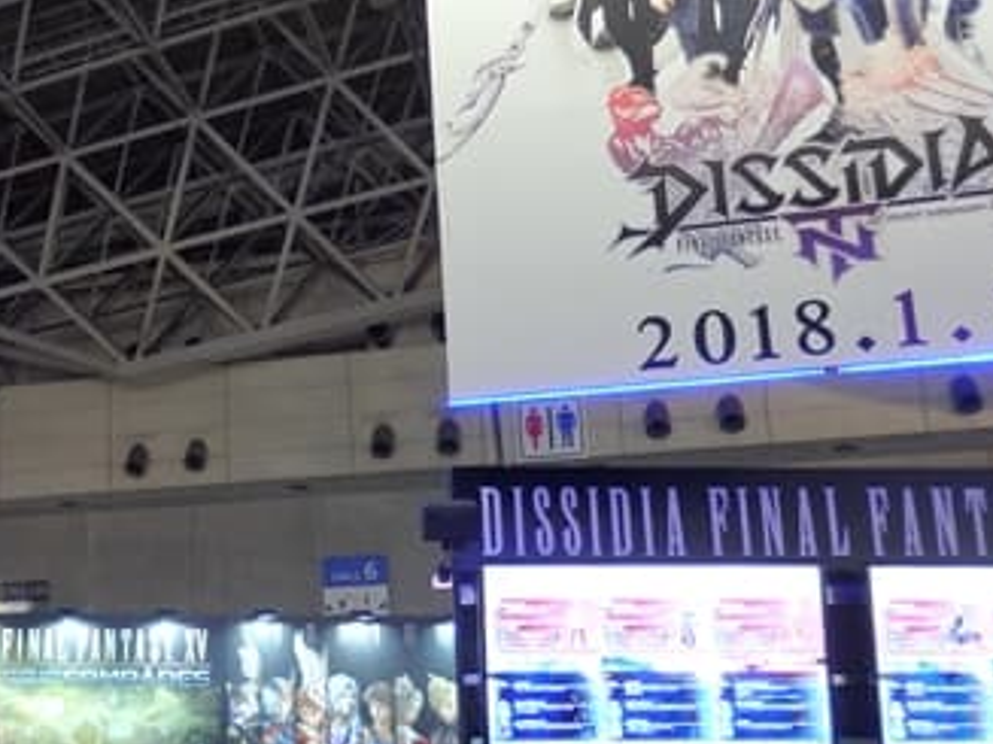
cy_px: 434
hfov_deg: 37.2
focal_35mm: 49
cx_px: 161
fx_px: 1405
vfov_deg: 29.6
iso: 250
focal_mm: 4.5
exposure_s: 1/30
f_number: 3
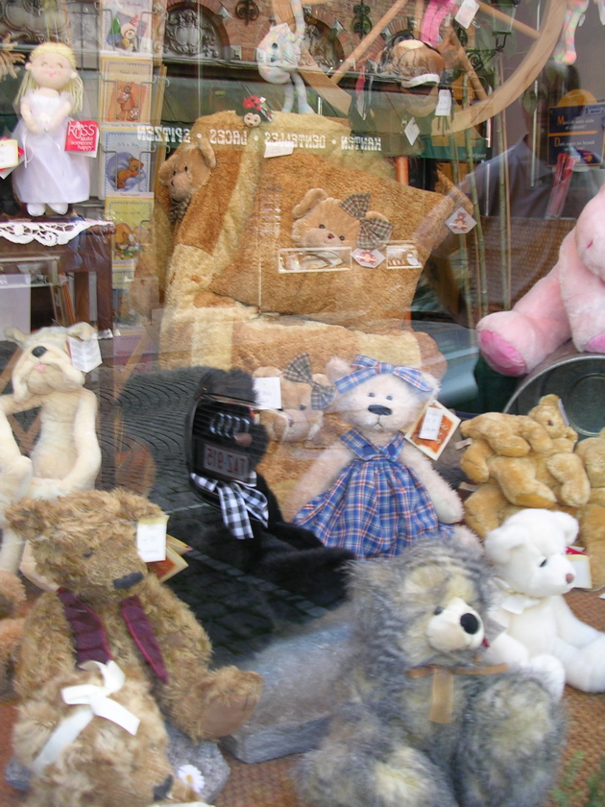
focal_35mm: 43
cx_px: 302
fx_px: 1002
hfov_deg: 33.6
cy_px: 404
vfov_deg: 43.9
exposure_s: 1/50.3
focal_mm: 6.6
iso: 50
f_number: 3
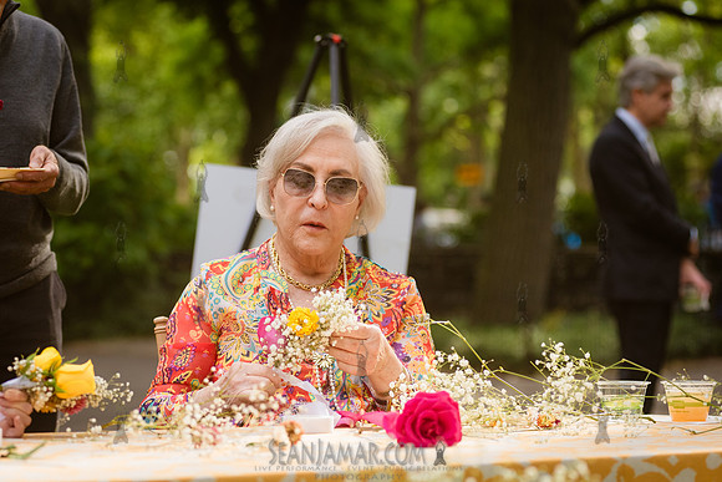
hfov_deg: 18.0
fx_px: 2284
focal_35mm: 114
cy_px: 233
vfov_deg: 12.0
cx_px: 330
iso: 1000
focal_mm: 100
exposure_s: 1/1250
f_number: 4
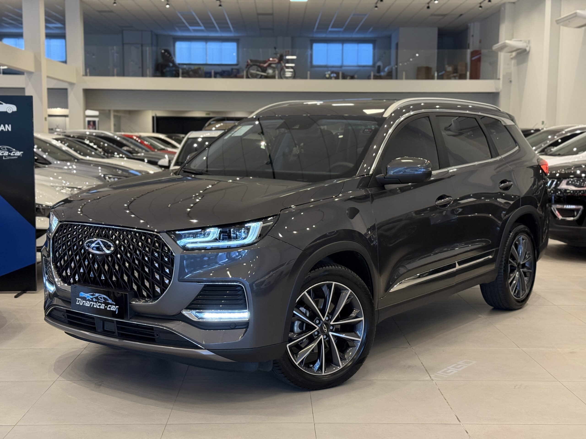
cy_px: 220
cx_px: 293
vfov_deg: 30.3
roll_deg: -0.9
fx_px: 813
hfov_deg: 39.7
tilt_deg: -5.0
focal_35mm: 48
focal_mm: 6.76
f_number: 1.78
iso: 250
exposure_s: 1/60
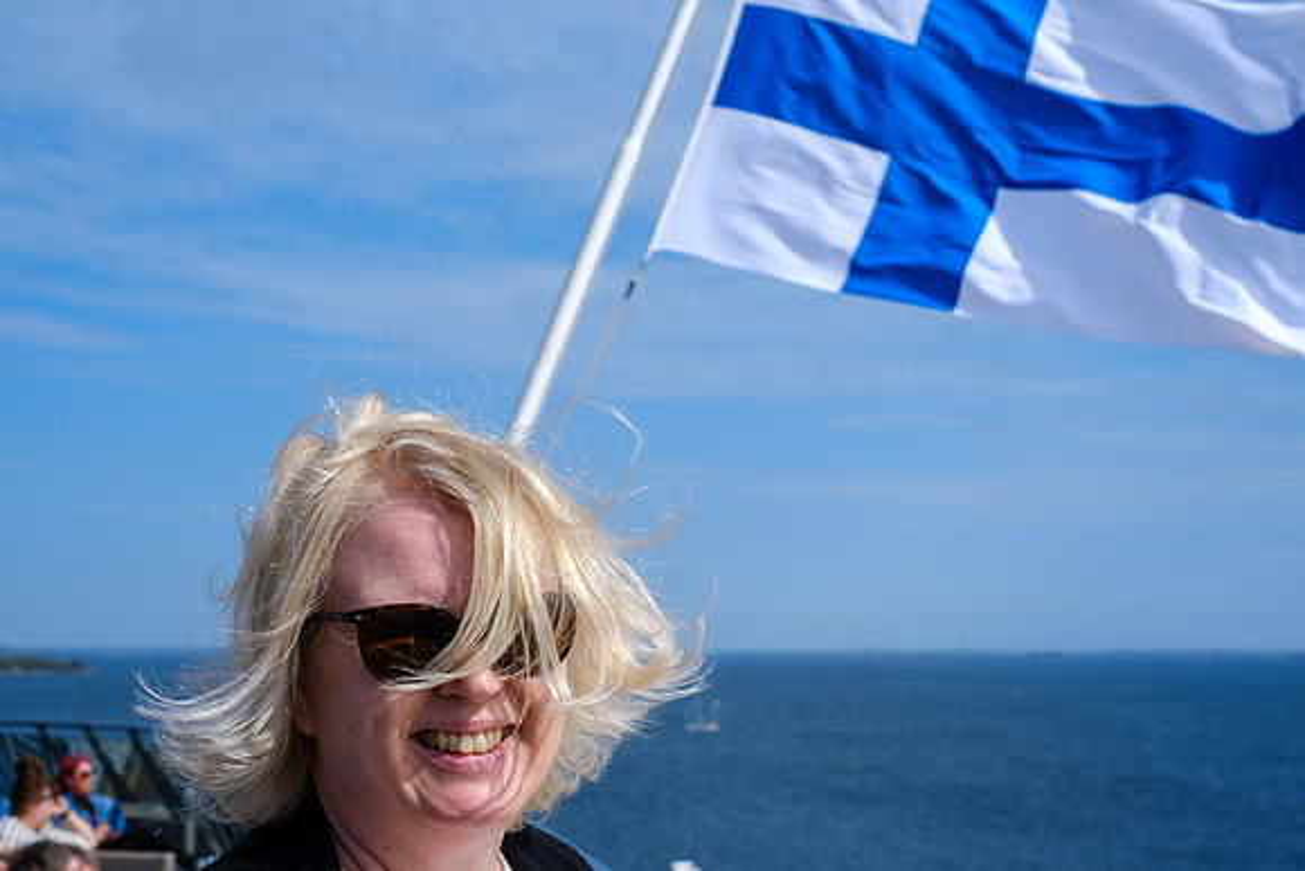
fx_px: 2077
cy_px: 436
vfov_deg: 23.7
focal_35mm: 57
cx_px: 652
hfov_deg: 34.9
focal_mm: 35
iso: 160
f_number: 8
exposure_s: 1/950
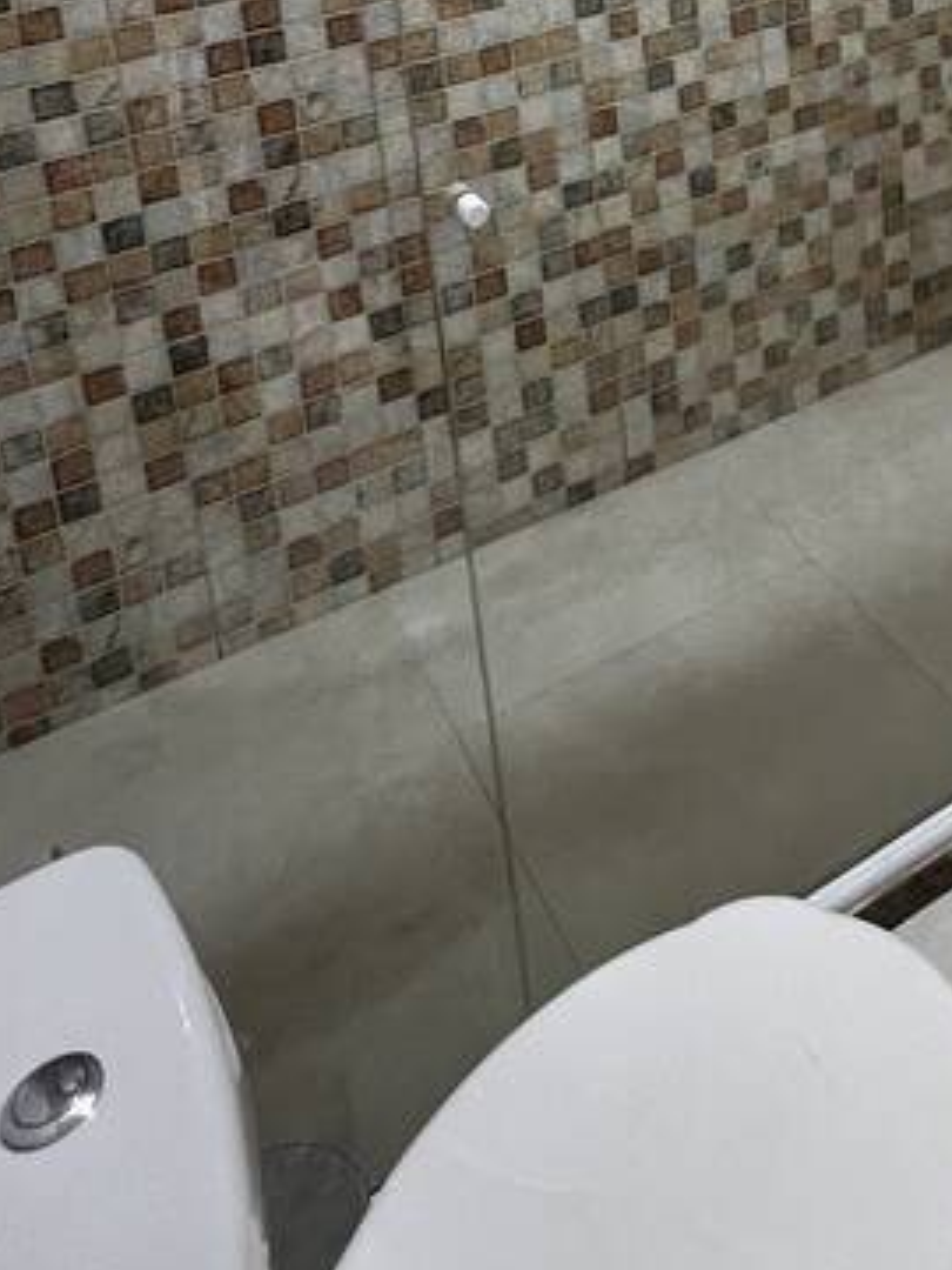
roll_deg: +3.5
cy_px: -201
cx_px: 899
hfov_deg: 34.3
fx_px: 1430
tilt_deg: -10.3
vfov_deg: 37.8
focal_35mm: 39
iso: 250
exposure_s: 1/60
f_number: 1.8
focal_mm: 1.57
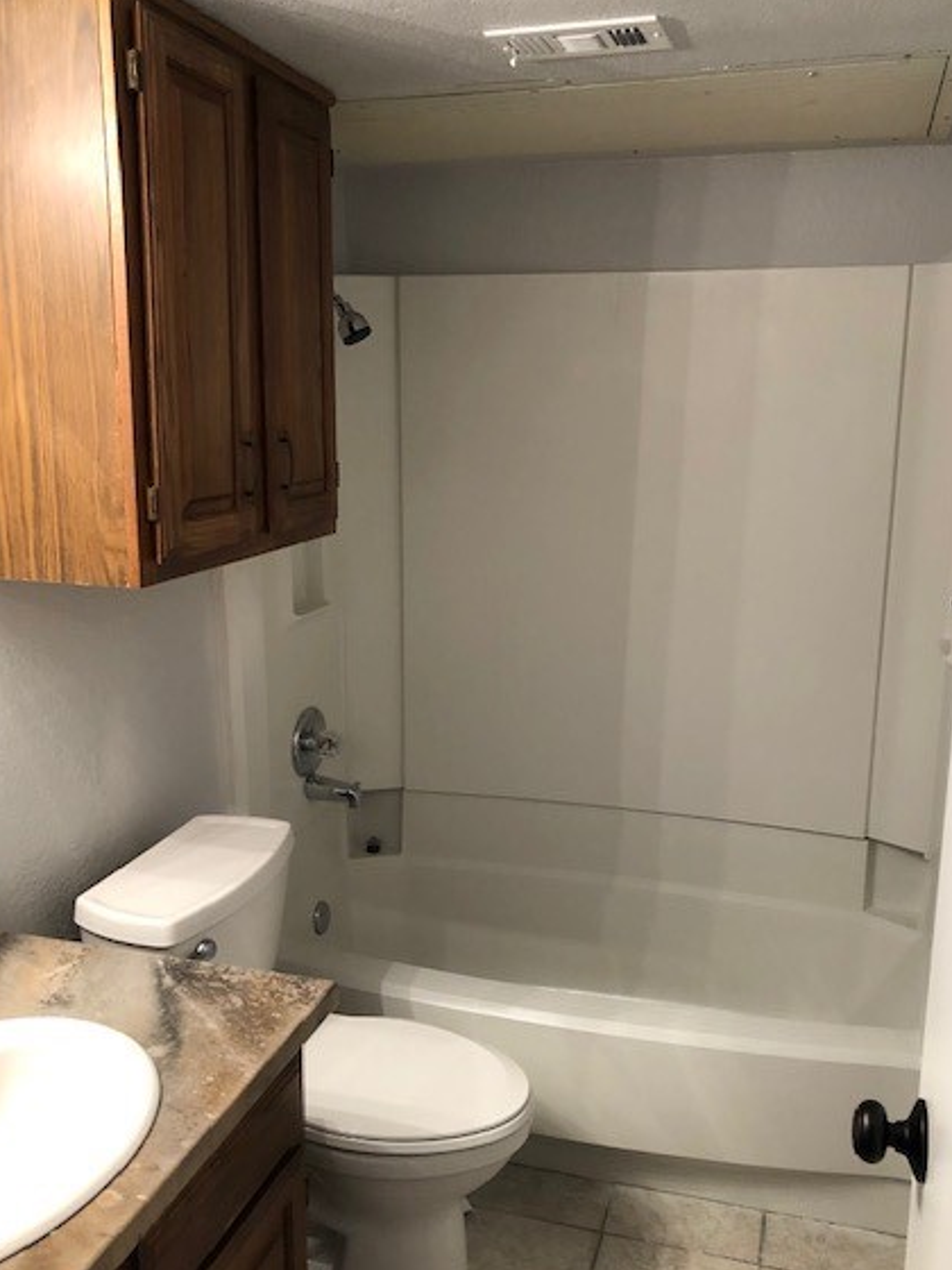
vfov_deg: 56.8
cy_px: 676
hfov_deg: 44.2
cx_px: 487
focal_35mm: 32
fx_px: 1173
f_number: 1.8
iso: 64
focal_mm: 3.99
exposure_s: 1/15
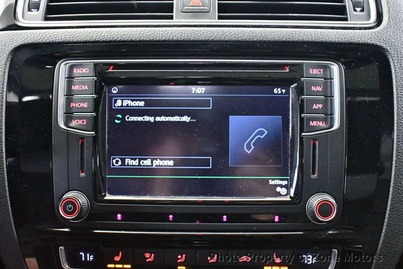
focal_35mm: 36
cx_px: 202
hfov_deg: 53.1
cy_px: 134
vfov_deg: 36.9
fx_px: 403
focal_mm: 18
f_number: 3.5
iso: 12800
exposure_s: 1/60
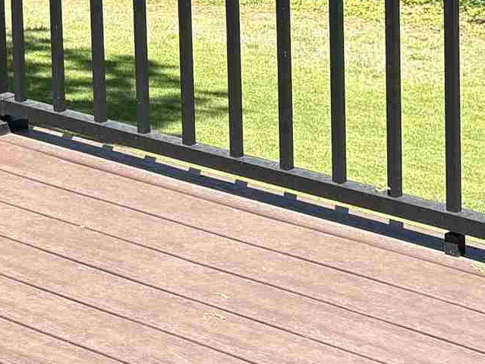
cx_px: -246
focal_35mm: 125
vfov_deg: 11.4
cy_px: -188
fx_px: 1751
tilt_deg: -6.5
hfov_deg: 14.7
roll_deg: +4.5
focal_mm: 5.96
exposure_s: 1/1032
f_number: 1.6
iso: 50
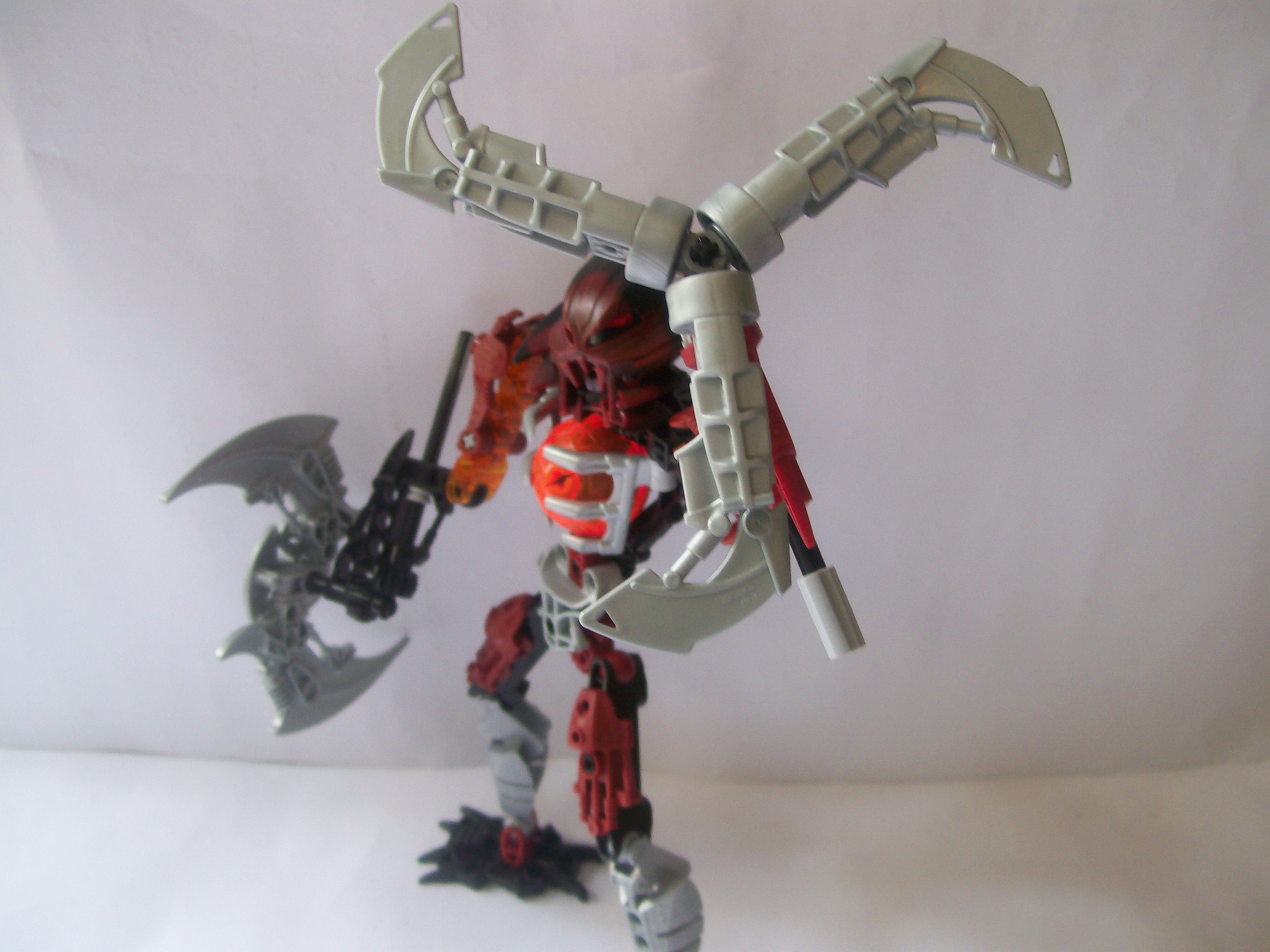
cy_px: 476
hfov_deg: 51.4
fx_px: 1321
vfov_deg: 39.7
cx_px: 635
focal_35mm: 36
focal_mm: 6
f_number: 2.7
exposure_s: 1/55.8
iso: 80
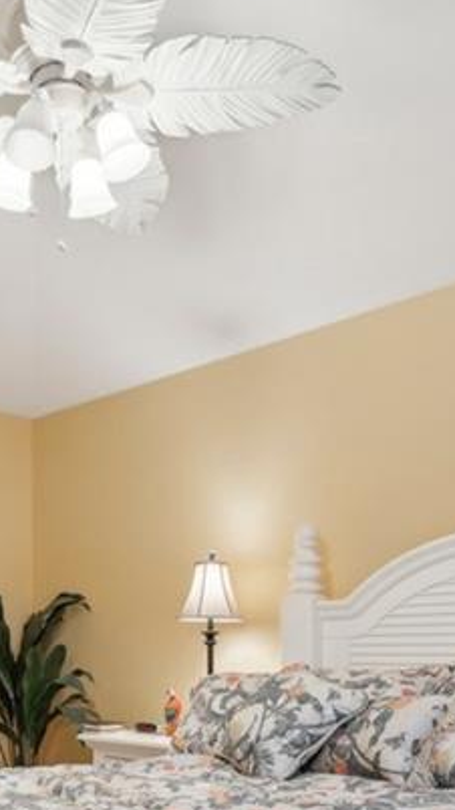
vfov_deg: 46.7
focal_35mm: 42
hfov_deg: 27.6
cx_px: 46
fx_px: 893
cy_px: 623
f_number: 8
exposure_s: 1/5
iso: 250
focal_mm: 15.6
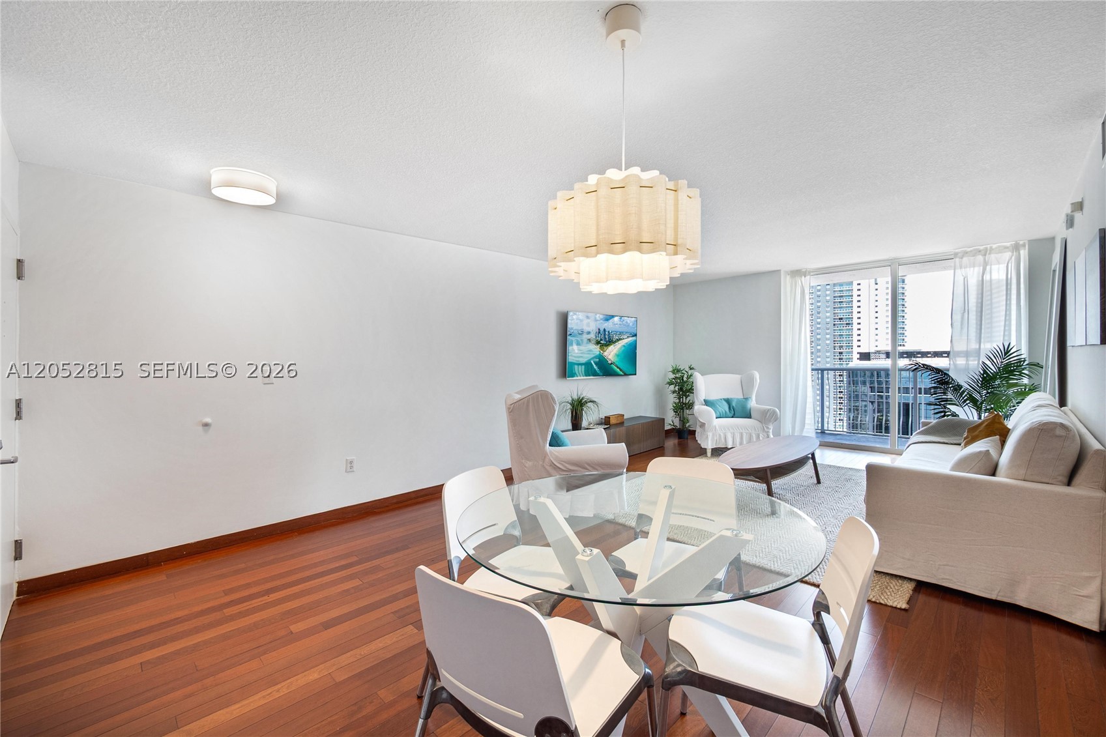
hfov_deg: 104.3
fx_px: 430
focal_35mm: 14
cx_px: 553
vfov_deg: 81.2
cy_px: 368
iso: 100
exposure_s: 1/8
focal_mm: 7
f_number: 5.6
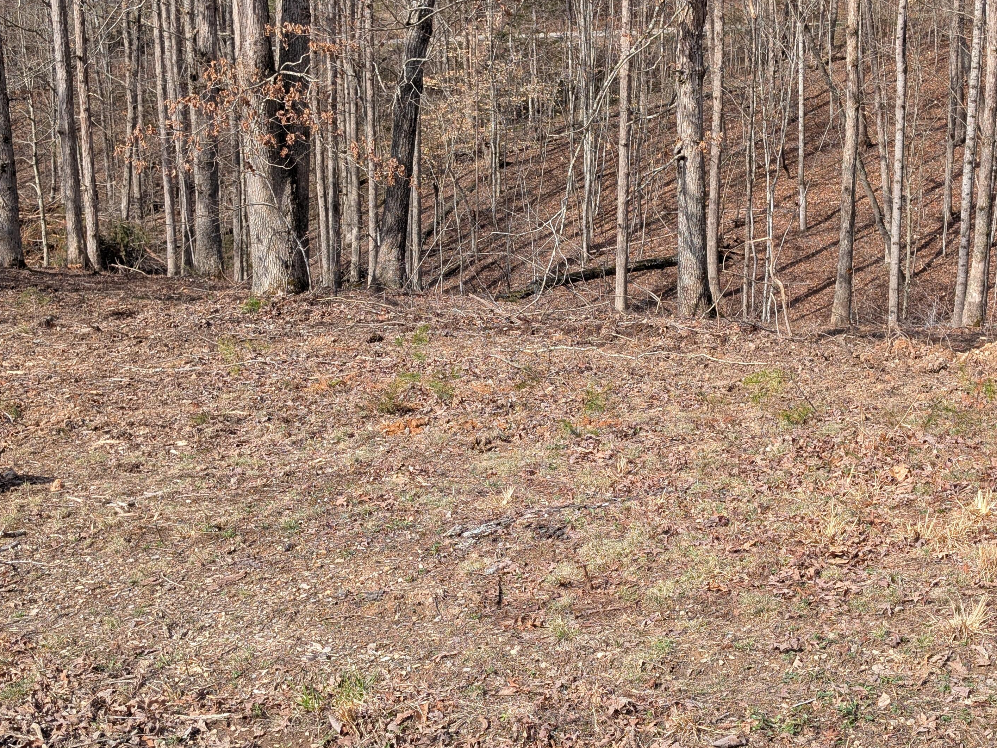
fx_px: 1498
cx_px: 478
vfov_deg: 28.0
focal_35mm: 52
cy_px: 378
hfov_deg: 36.8
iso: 20
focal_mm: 6.9
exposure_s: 1/646
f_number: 1.68
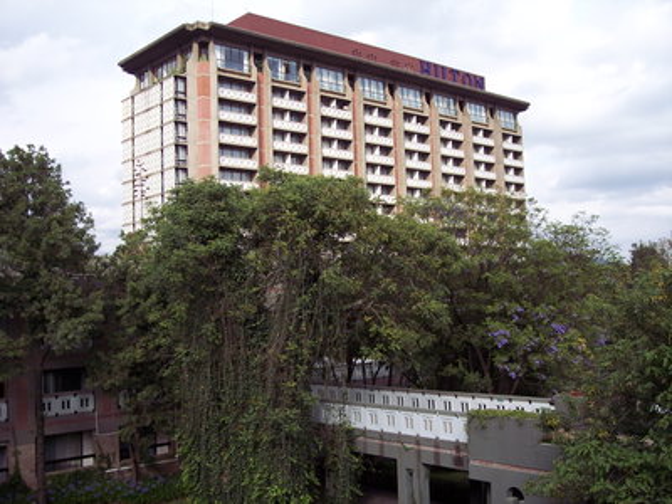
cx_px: 336
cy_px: 252
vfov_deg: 36.8
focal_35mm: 39
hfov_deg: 47.9
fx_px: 757
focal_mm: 8
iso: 100
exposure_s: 1/500
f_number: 3.4
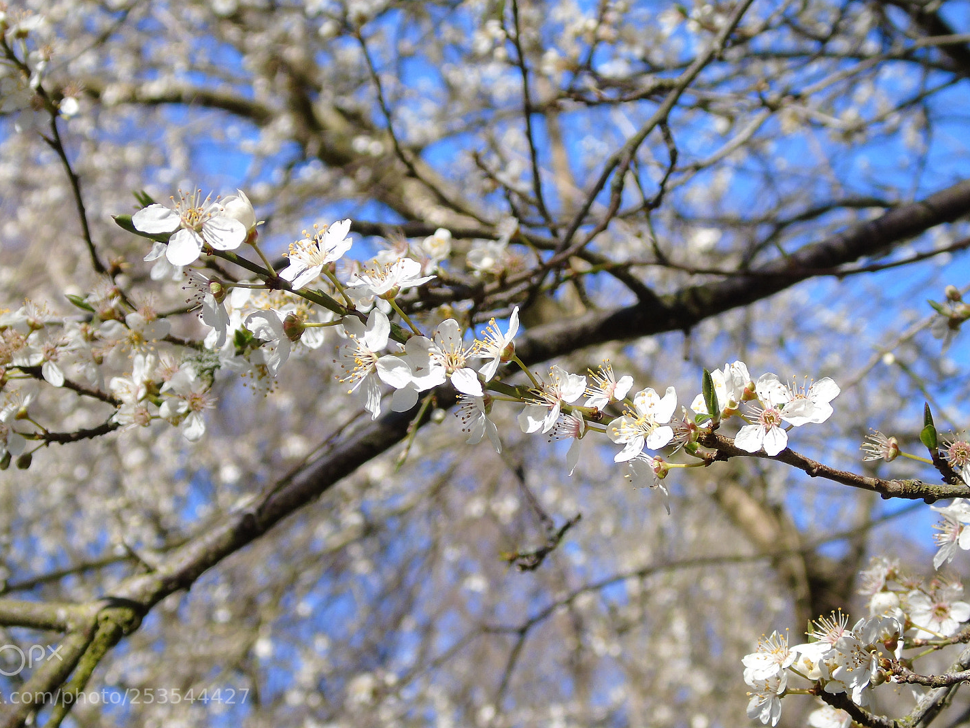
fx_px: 2578
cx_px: 438
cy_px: 342
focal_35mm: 92
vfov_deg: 16.1
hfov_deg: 21.3
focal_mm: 15
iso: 80
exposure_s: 1/250
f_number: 4.3
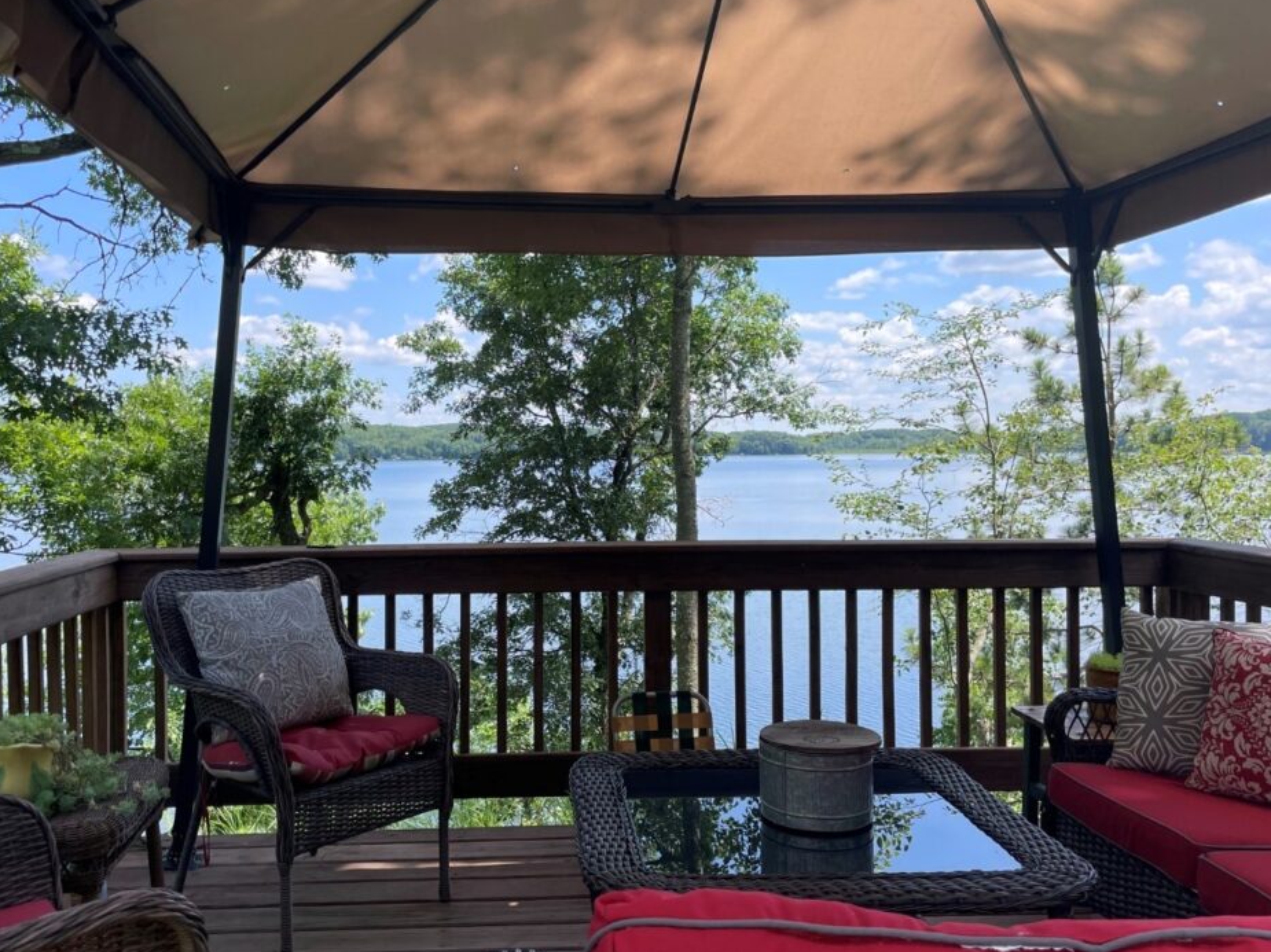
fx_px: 1101
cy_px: 475
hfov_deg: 59.9
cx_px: 576
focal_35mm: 30
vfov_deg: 46.8
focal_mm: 4.2
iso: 32
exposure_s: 1/1416
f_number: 1.6
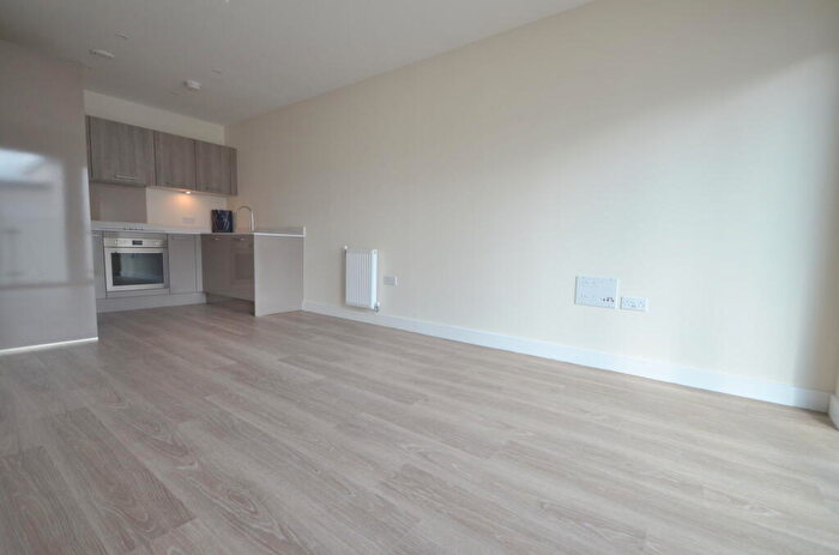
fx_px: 384
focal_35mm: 16
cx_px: 420
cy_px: 278
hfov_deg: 95.1
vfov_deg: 71.8
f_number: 4.2
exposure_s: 1/250
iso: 400
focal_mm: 11
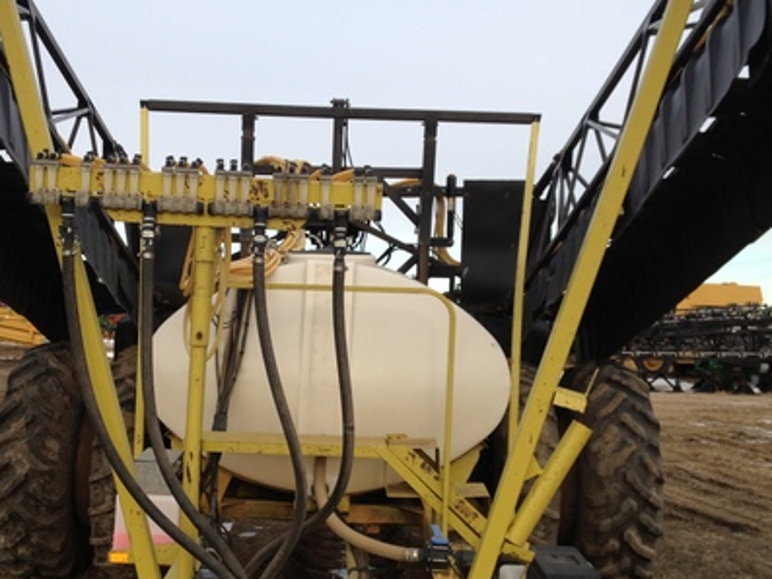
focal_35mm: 48
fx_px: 1071
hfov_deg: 39.5
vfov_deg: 30.2
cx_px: 319
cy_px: 358
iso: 50
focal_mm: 4.28
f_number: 2.4
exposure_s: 1/386
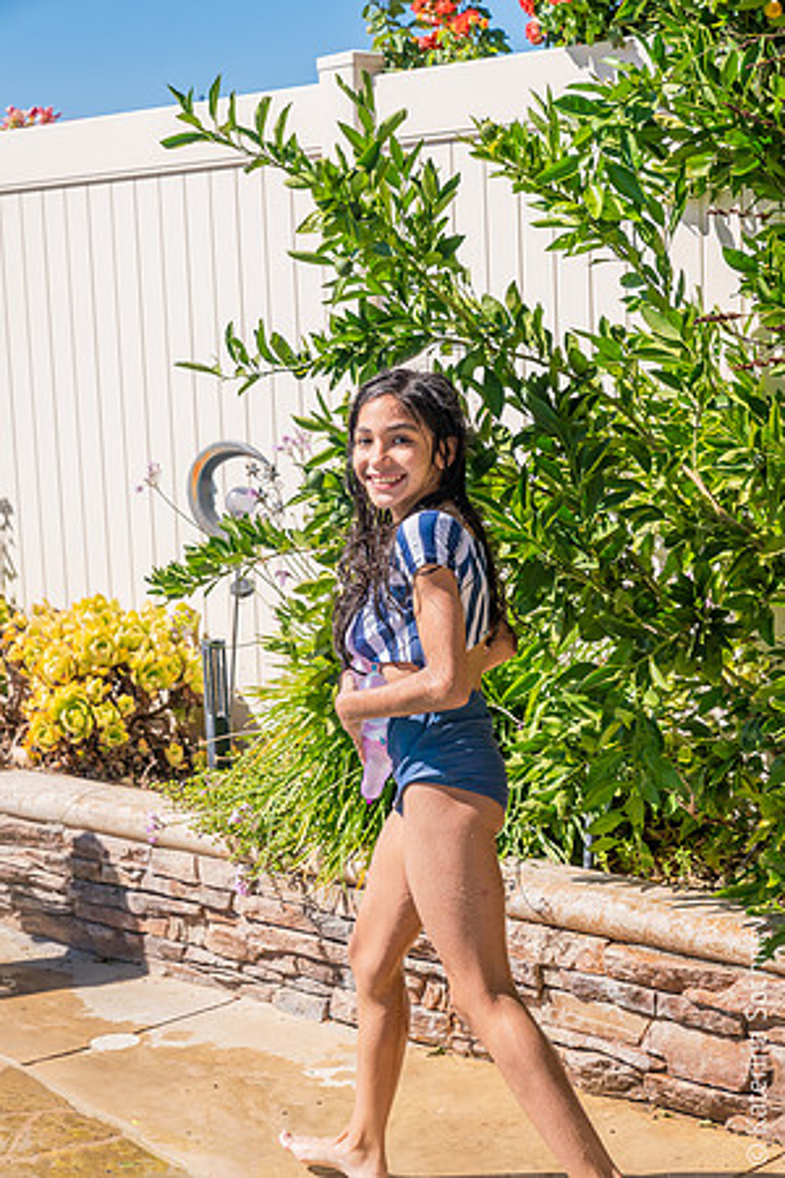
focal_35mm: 70
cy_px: 589
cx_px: 392
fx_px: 2289
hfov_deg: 19.5
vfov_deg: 28.8
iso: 250
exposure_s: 1/800
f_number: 6.3
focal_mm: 70
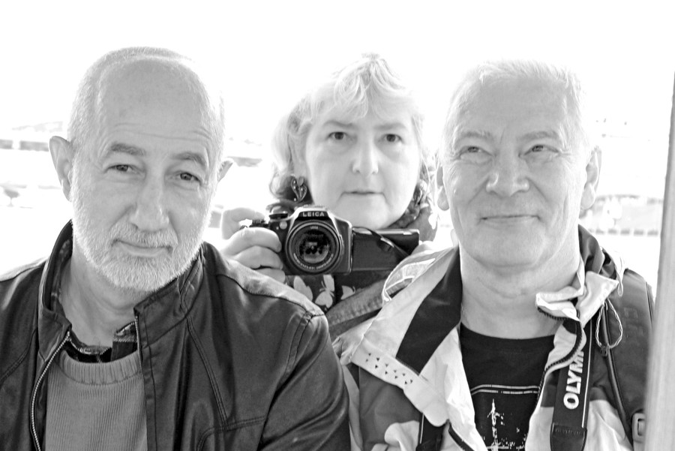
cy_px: 226
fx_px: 2213
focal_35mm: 118
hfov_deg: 17.3
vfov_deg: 11.6
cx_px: 338
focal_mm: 20.4
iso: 125
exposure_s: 1/60
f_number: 3.5
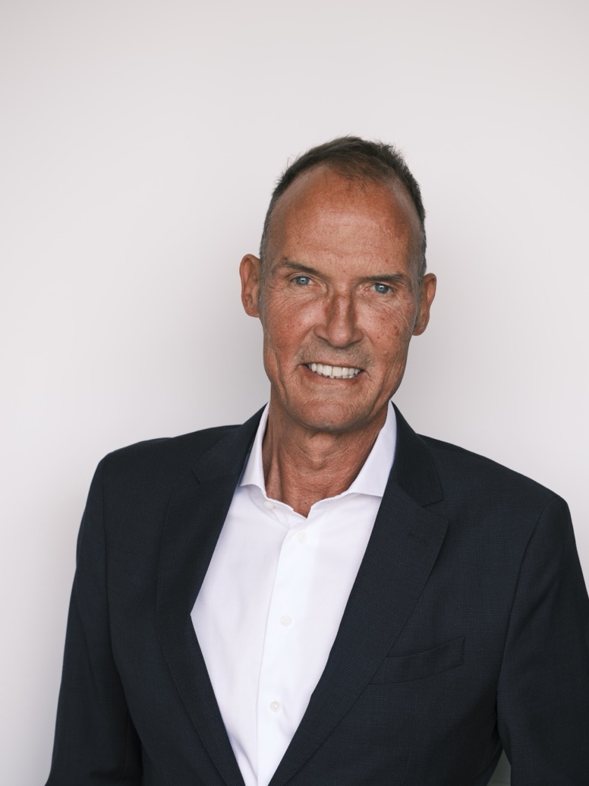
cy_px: 398
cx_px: 309
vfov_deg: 23.3
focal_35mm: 84
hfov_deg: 17.6
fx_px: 1906
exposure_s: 1/250
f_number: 6.4
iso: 640
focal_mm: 100
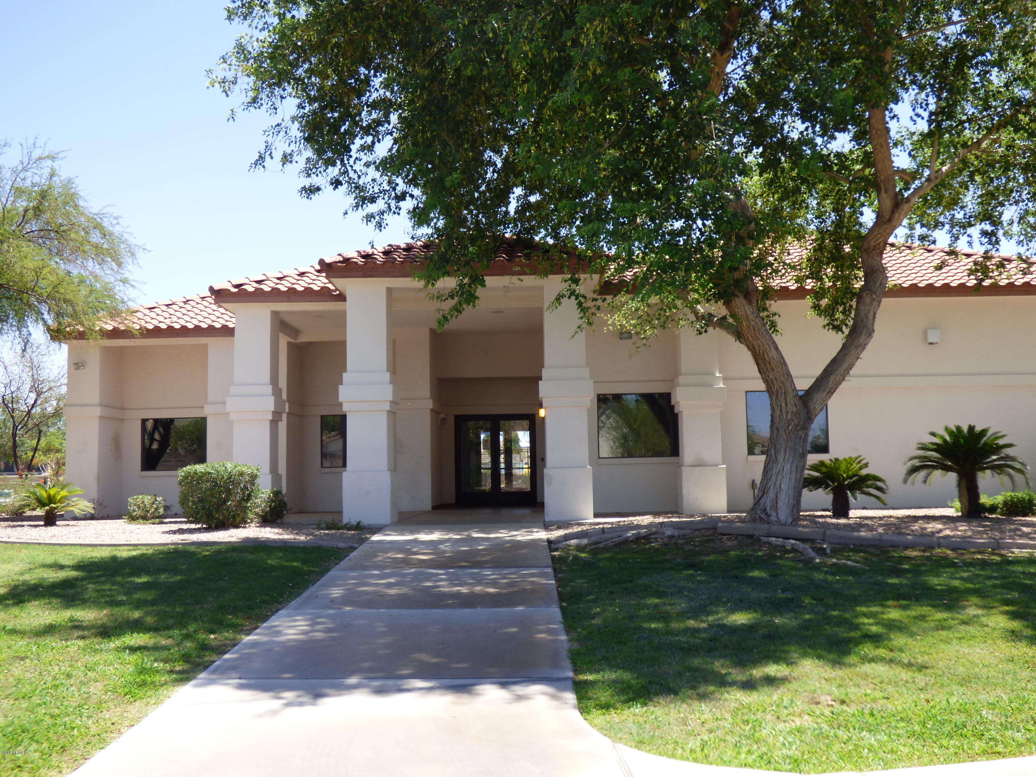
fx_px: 1077
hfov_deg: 51.4
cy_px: 388
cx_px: 518
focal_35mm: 36
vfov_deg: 39.7
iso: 100
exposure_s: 1/500
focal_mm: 6.18
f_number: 3.4
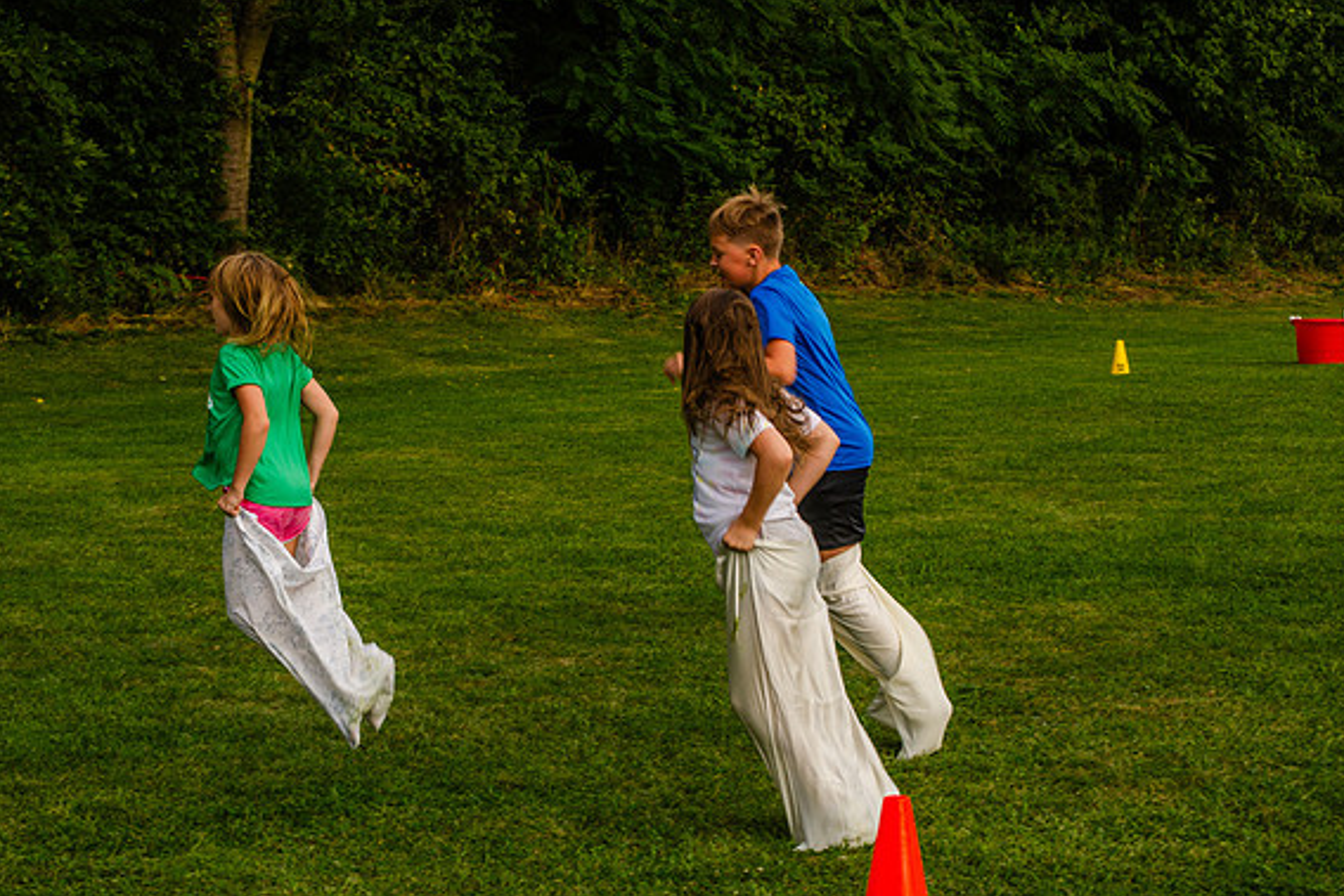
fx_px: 3137
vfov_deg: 16.3
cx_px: 679
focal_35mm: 84
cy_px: 444
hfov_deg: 24.2
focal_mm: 55
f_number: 7.1
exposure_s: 1/200
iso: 200
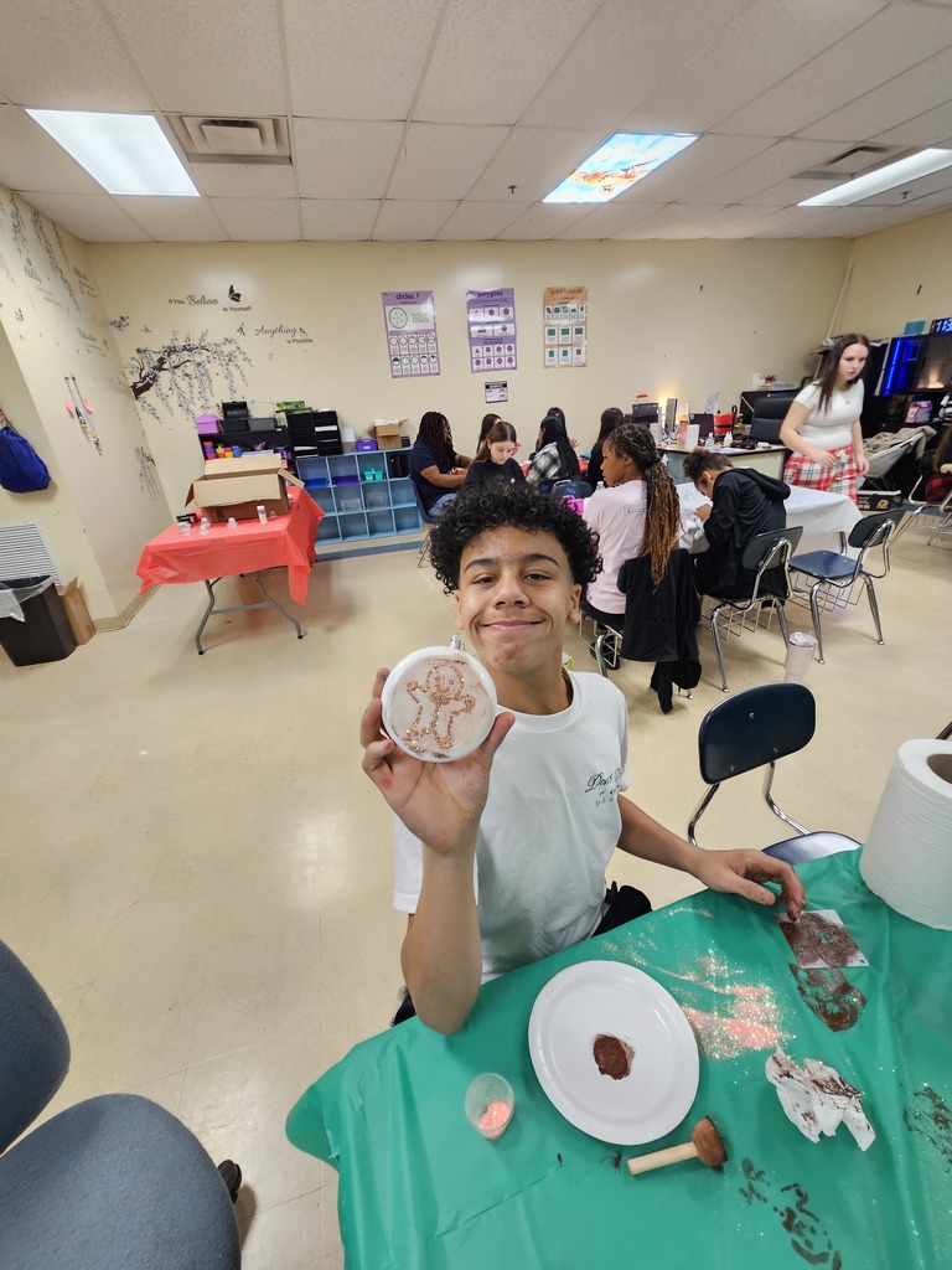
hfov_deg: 89.9
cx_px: 476
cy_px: 635
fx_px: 477
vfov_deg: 106.2
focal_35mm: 13
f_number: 2.2
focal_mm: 2.2
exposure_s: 1/60
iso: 250
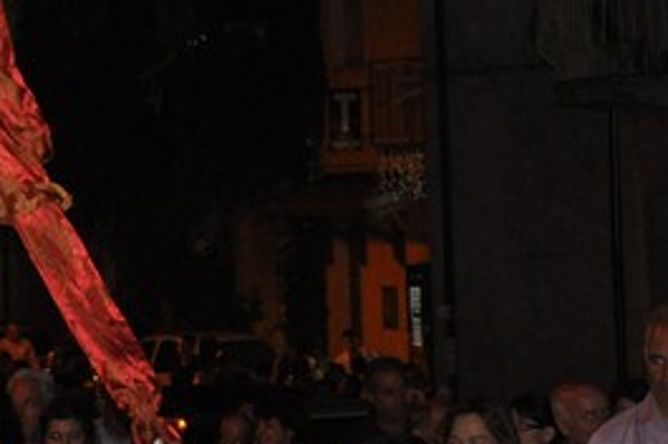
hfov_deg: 6.8
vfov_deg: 4.6
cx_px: -43
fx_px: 5578
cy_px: 88
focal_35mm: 301
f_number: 5
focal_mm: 52
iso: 800
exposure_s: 1/60
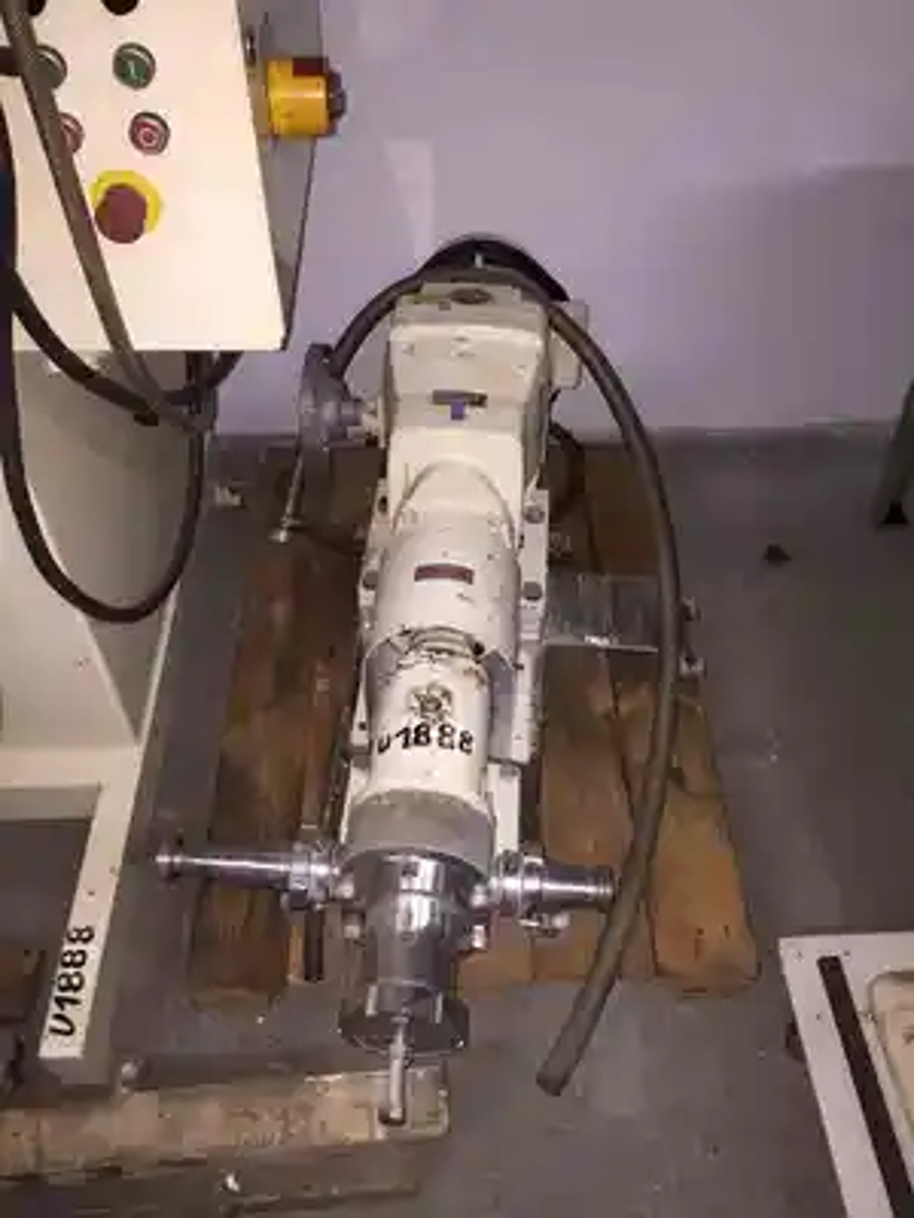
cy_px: 609
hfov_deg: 48.2
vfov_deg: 61.7
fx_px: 1021
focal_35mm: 29
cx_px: 457
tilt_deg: -48.6
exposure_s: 1/17
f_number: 2.2
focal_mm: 4.15
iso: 160
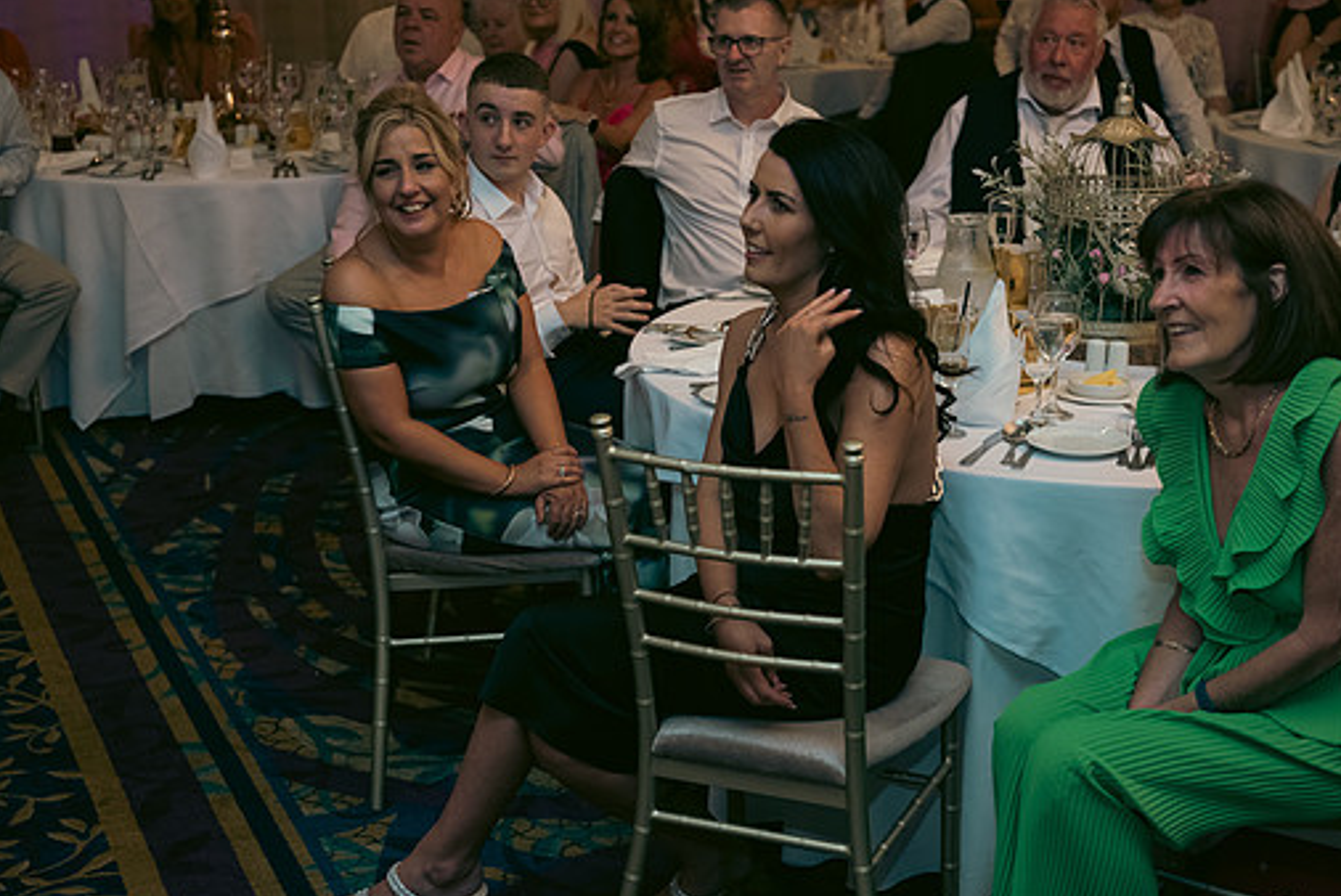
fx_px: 2050
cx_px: 702
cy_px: 420
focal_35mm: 55
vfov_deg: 24.6
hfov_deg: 36.2
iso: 800
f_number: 3.5
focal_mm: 48
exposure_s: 1/160
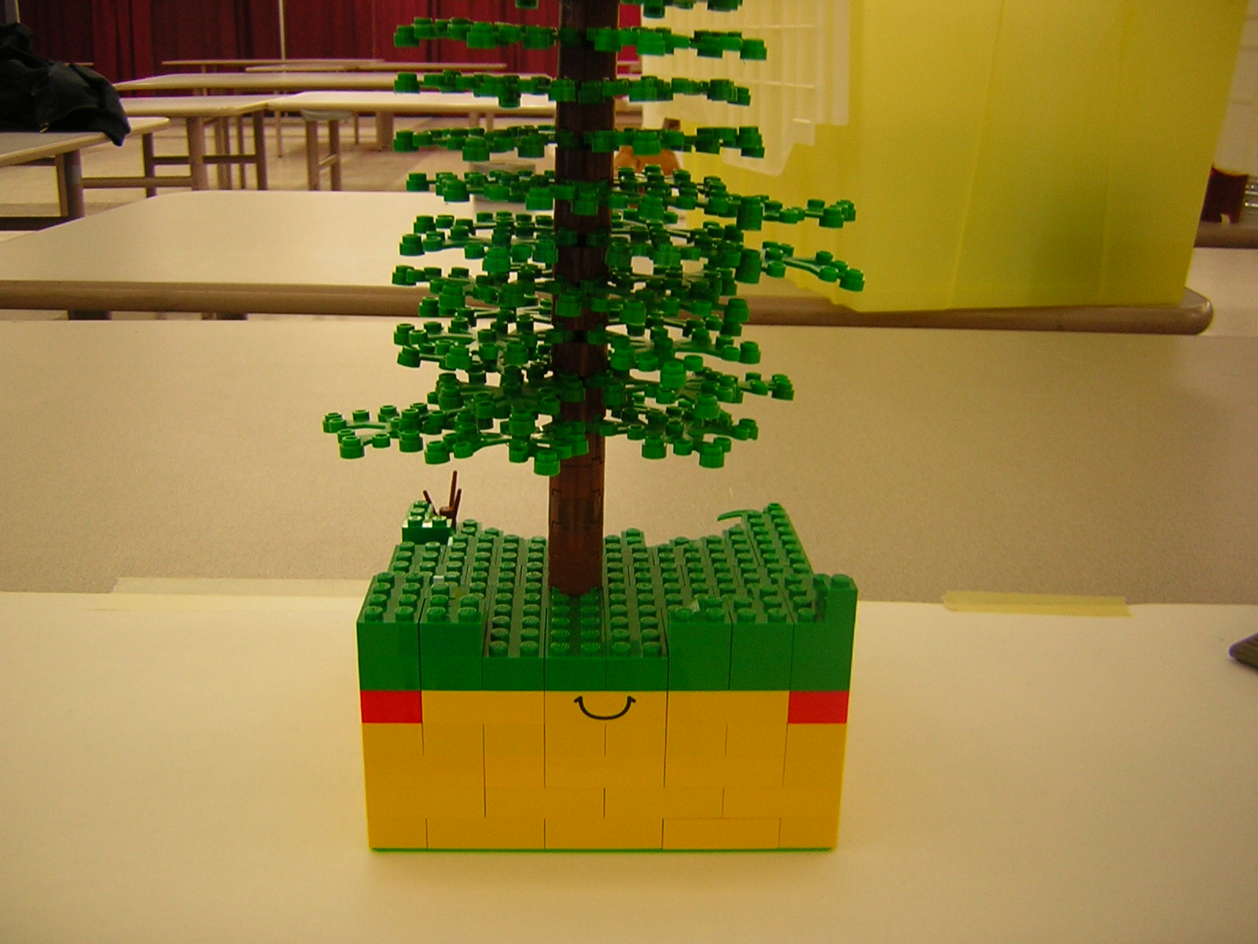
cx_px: 629
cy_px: 472
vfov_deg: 39.7
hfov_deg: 51.4
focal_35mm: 36
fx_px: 1308
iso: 50
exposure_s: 1/7.1
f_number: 2.6
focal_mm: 4.7
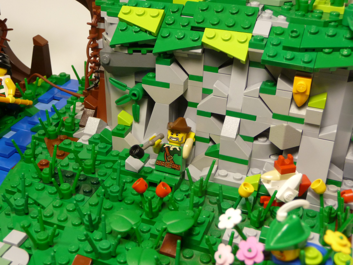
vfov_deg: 32.2
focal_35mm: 45
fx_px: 459
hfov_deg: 42.1
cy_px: 132
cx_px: 176
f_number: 4.1
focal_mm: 7.6
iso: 250
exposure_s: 1/30
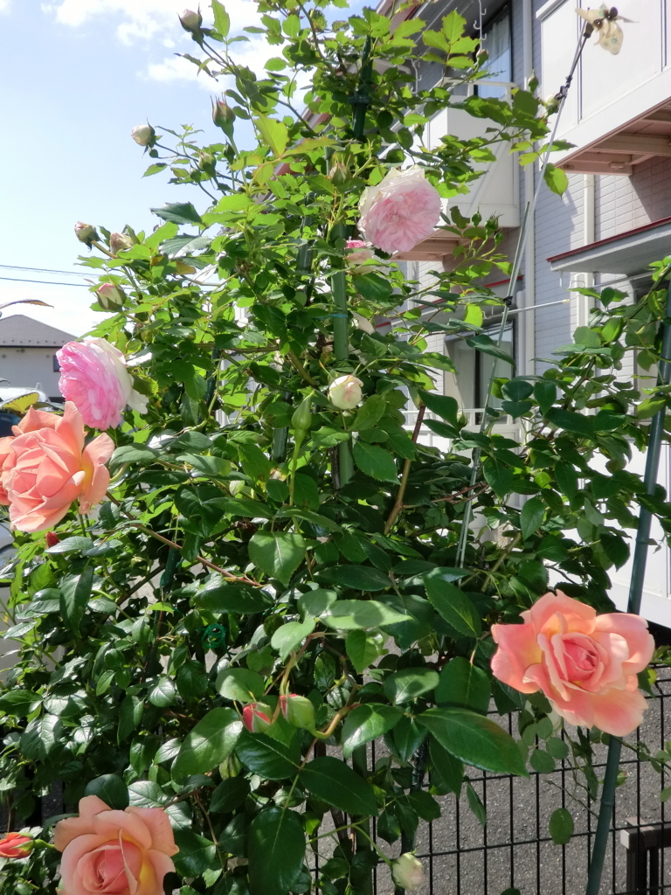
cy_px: 448
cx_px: 336
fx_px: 930
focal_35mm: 36
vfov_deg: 51.4
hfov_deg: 39.7
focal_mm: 6.58
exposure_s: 1/800
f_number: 3
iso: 50
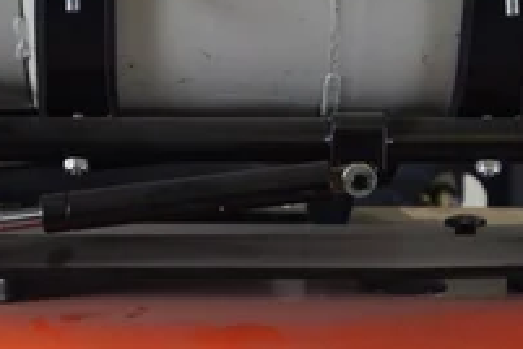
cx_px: 194
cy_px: 307
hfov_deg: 13.8
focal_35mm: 149
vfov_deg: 9.2
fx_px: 2164
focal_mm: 50
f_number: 5.6
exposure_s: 1/25
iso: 100
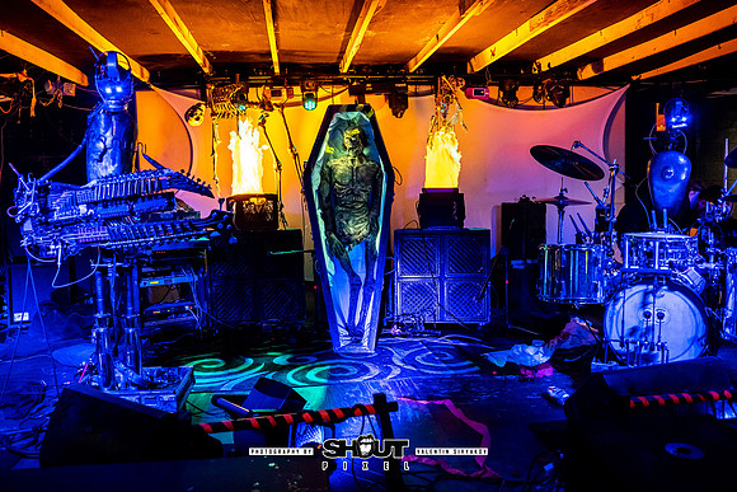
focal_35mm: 27
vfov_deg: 47.7
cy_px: 230
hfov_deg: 67.0
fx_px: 556
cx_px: 353
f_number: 2.8
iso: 3200
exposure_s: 1/200
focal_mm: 24
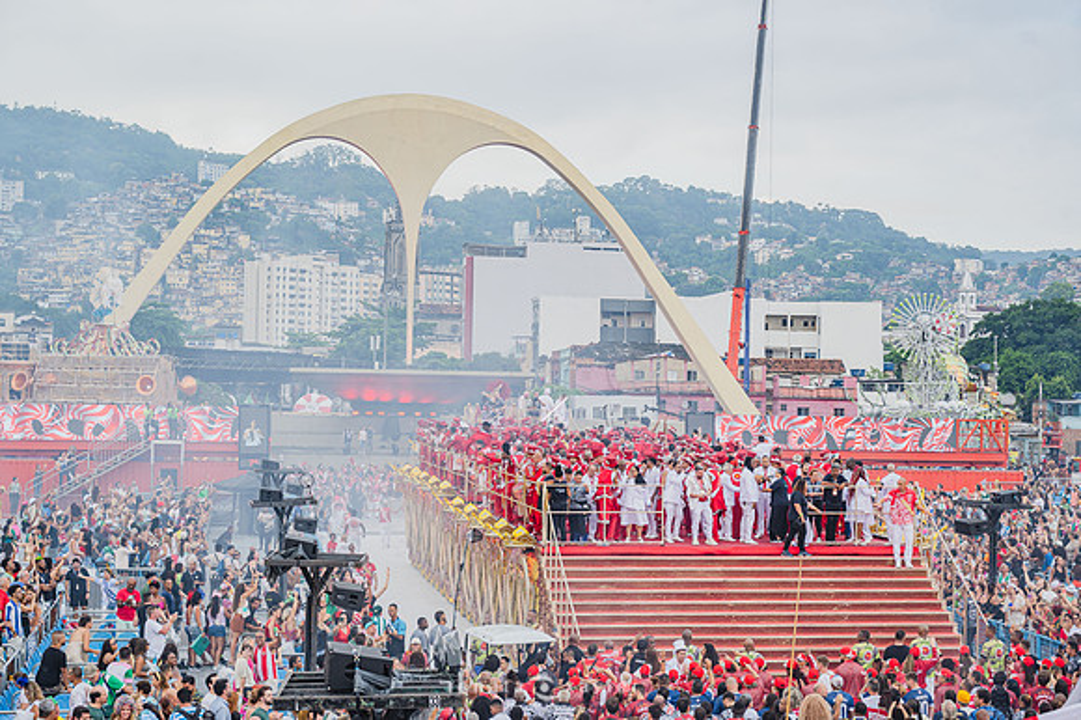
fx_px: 1771
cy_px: 360
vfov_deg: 23.0
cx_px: 540
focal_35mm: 59
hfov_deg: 34.0
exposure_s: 1/1000
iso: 800
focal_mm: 59
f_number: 5
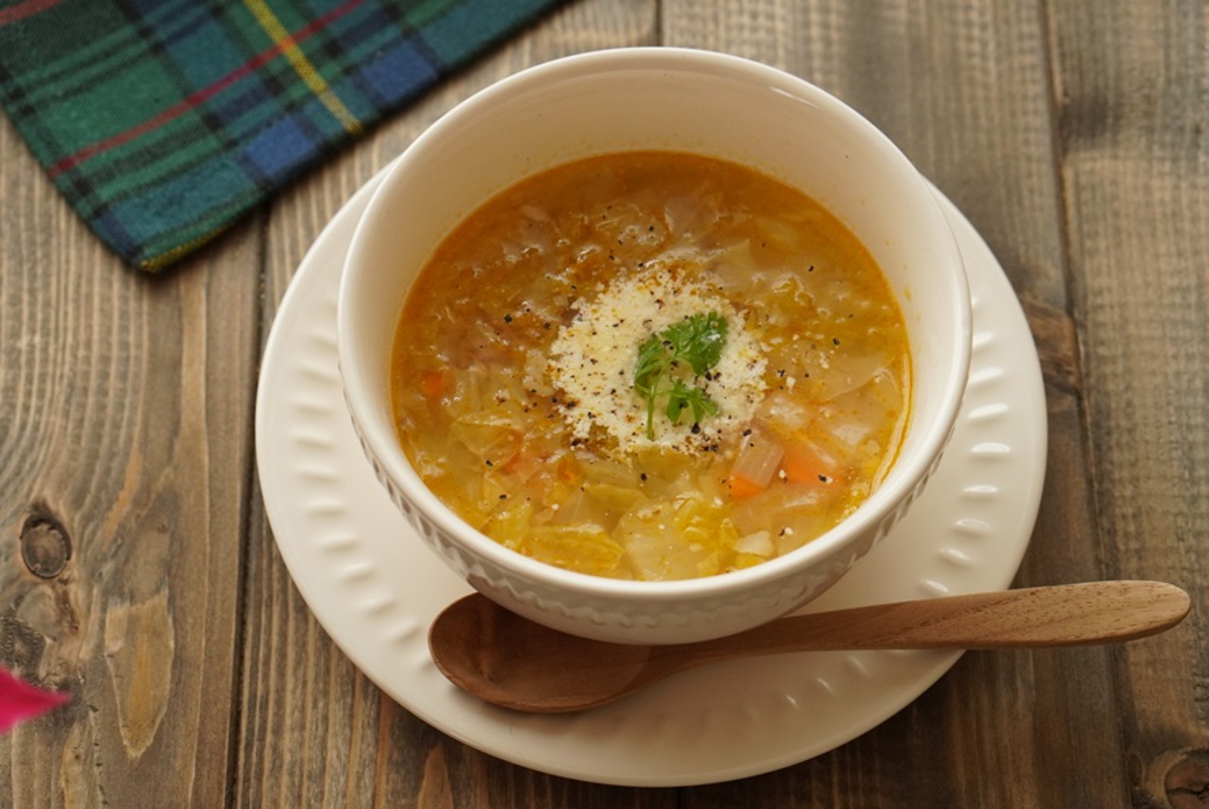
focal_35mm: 75
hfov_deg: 27.0
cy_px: 404
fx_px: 2521
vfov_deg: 18.2
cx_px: 604
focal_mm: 50
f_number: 5
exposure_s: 1/80
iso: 1600
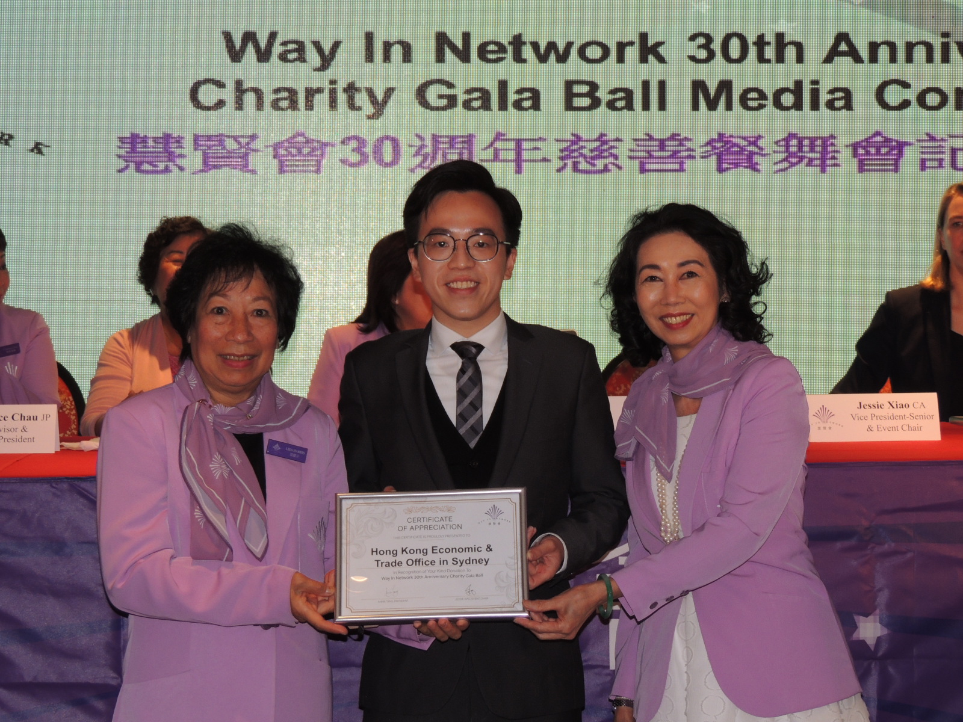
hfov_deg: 23.0
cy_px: 361
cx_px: 482
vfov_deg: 17.4
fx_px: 2365
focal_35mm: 85
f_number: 4
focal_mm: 15.1
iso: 200
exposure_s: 1/60
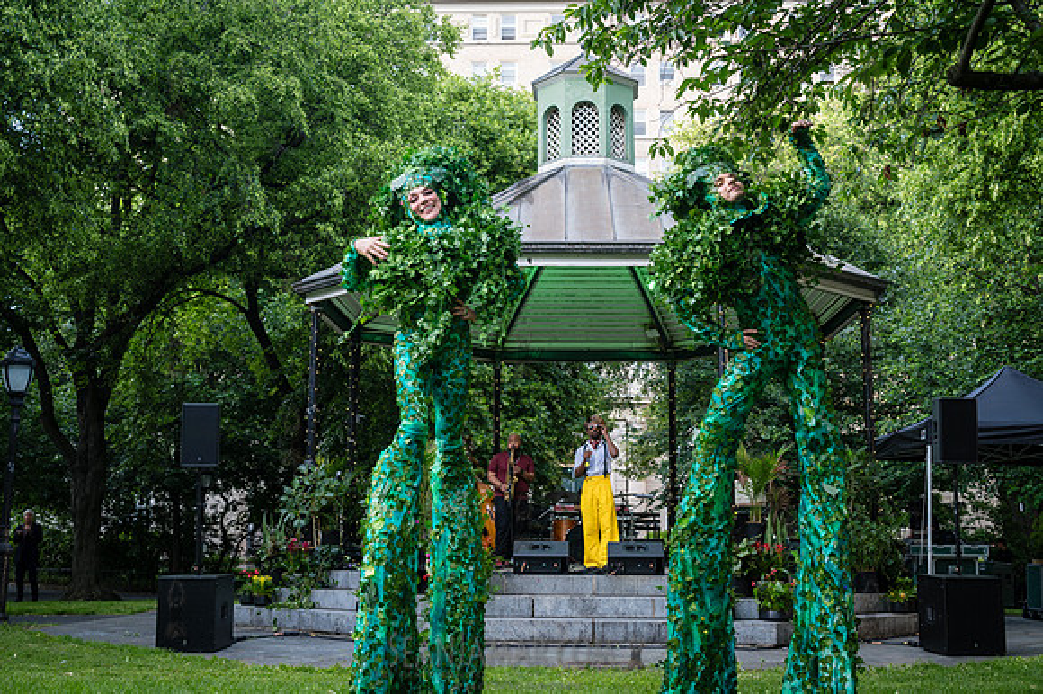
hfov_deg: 46.4
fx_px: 1216
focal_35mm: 42
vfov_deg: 31.9
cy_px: 347
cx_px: 522
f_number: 4
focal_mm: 42
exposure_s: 1/250
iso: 800
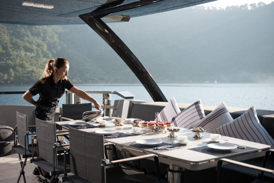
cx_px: 137
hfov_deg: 44.5
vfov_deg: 30.5
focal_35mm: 44
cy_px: 92
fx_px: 335
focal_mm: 44
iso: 100
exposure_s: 1/400
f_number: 2.8
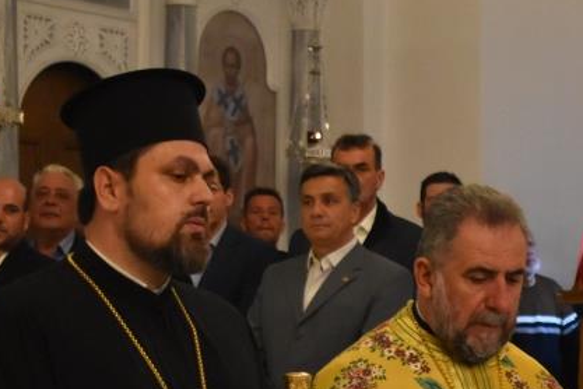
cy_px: 448
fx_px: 2267
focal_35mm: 140
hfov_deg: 14.4
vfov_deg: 9.7
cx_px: 610
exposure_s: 1/160
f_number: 4.8
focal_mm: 38
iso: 3200
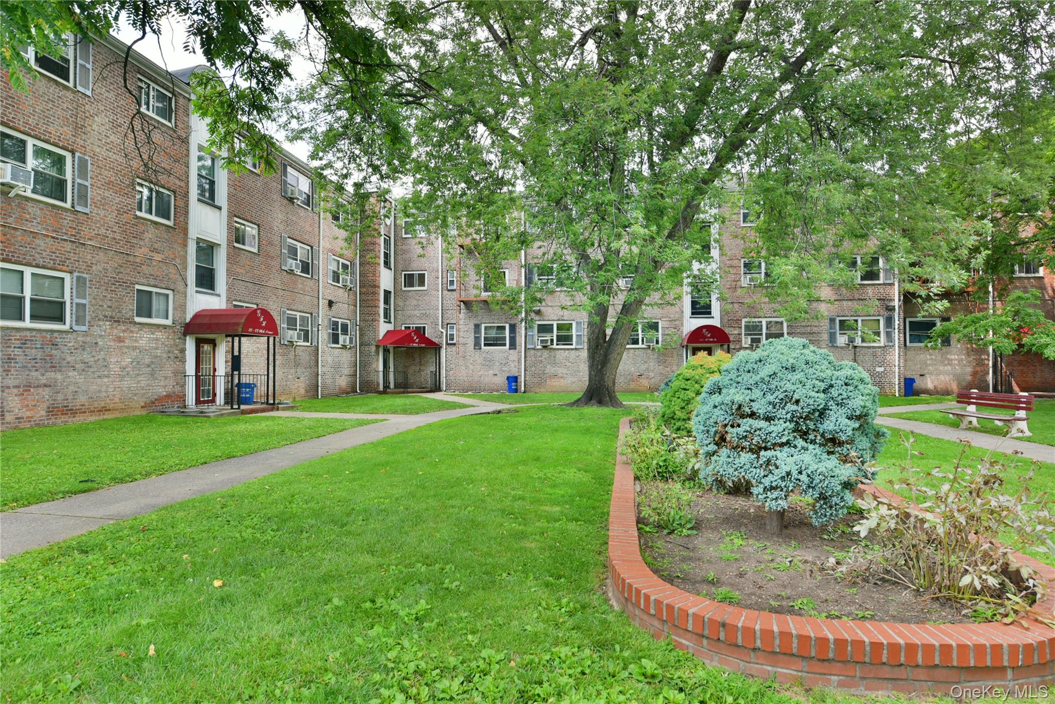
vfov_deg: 61.9
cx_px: 528
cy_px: 352
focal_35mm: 20
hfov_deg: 84.0
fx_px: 586
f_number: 7.1
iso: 200
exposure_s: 1/100
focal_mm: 20
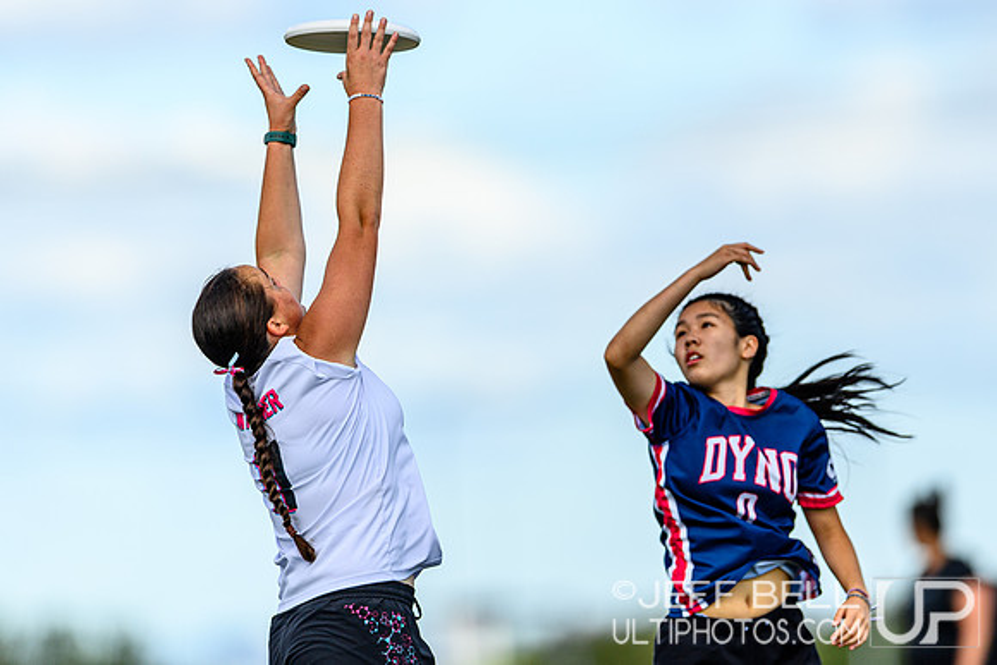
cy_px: 292
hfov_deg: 3.8
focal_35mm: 545
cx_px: 620
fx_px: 15095
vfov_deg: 2.5
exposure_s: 1/2000
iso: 100
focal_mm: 400
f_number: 3.2
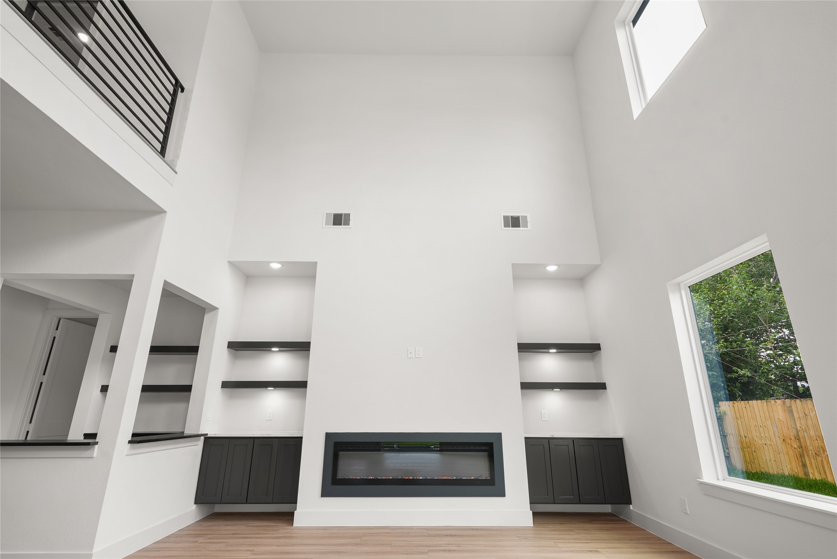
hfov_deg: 93.2
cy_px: 280
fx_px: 395
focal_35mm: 17
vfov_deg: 70.5
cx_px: 418
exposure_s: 1/5
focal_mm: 17
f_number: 9
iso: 160
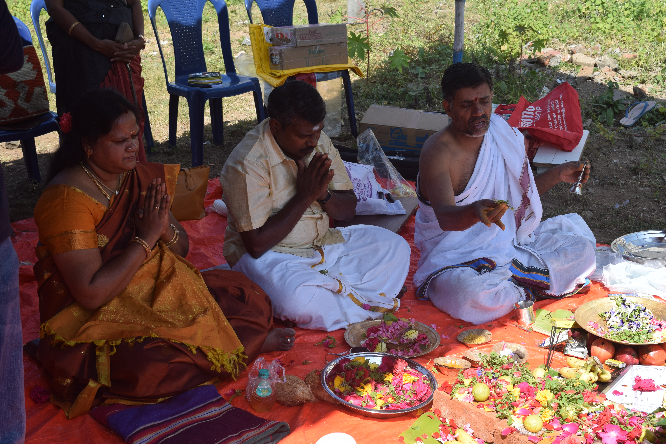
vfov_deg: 25.8
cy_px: 222
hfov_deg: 37.9
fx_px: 971
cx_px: 333
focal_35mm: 52
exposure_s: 1/320
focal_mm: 35
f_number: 9
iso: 200
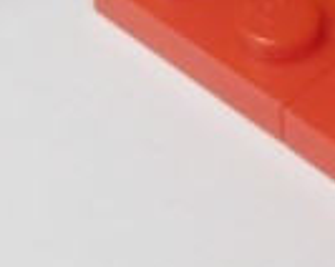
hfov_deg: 7.9
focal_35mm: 245
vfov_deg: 6.2
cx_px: 259
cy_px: -180
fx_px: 2426
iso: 80
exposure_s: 1/100
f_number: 3.9
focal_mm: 6.61
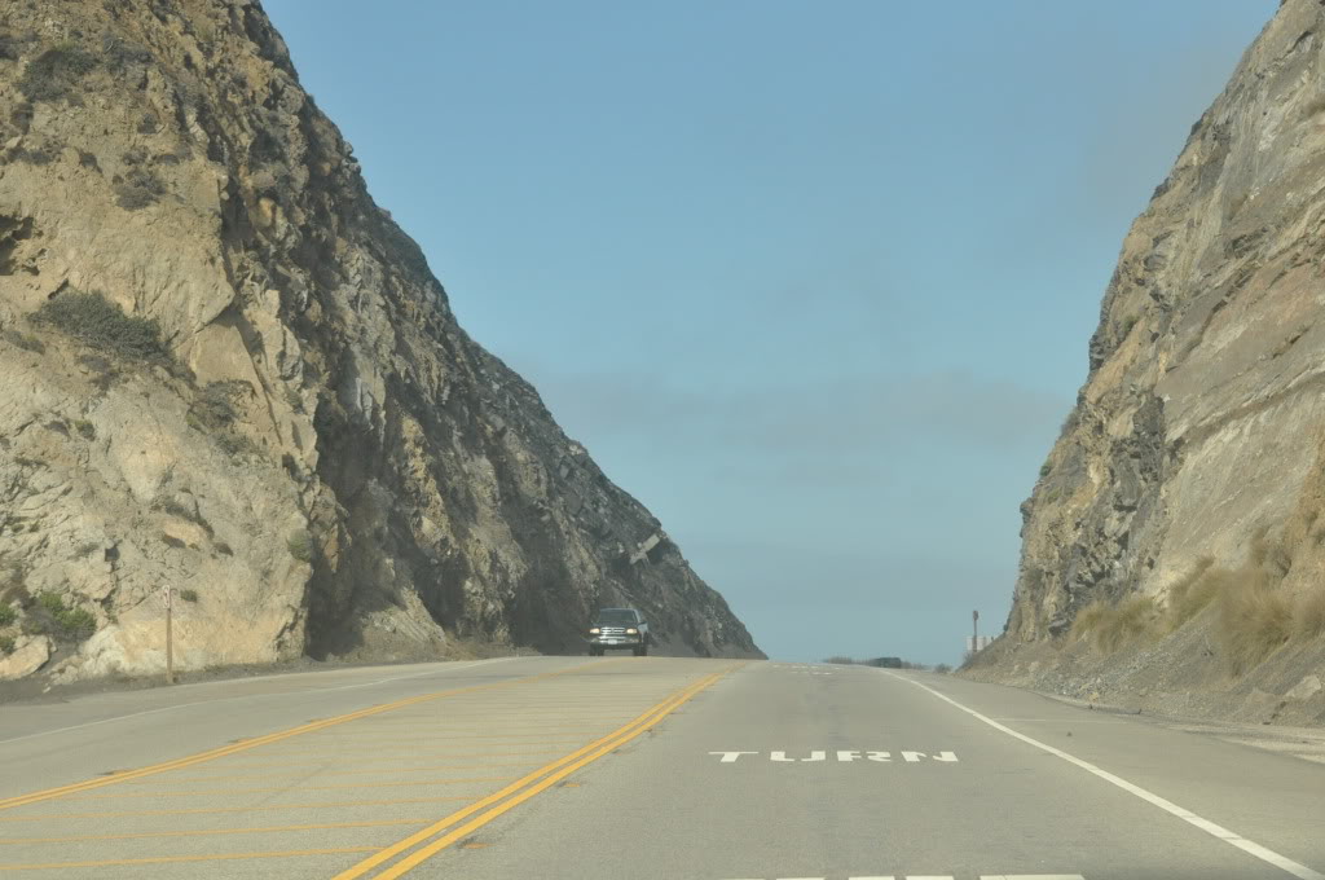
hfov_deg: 19.5
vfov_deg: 13.0
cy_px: 440
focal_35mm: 105
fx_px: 3860
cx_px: 662
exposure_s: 1/4000
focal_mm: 70
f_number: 5
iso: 800
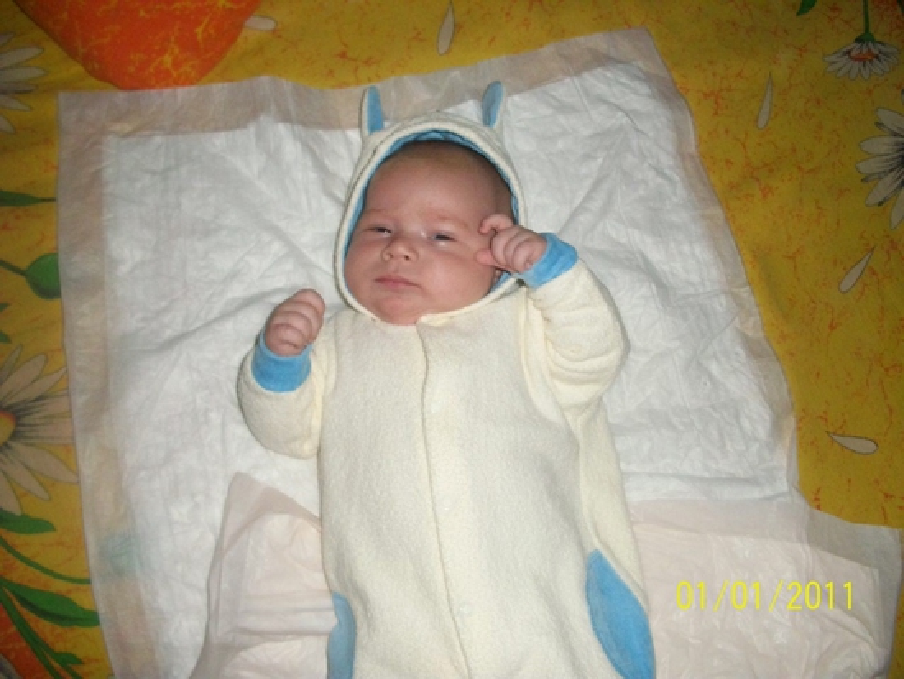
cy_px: 340
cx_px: 452
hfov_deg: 52.6
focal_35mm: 35
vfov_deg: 40.7
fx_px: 914
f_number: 3.1
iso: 250
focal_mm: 6.3
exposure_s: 1/500
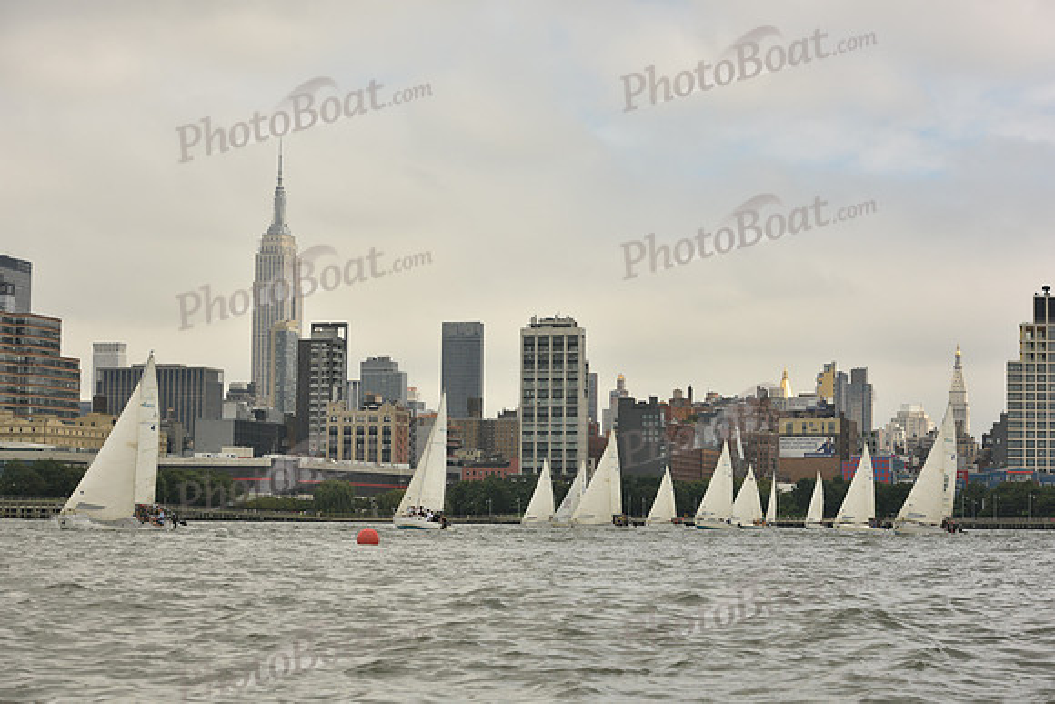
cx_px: 528
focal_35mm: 78
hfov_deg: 26.0
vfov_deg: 17.5
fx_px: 2286
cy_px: 352
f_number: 8
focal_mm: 78
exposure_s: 1/1250
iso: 320
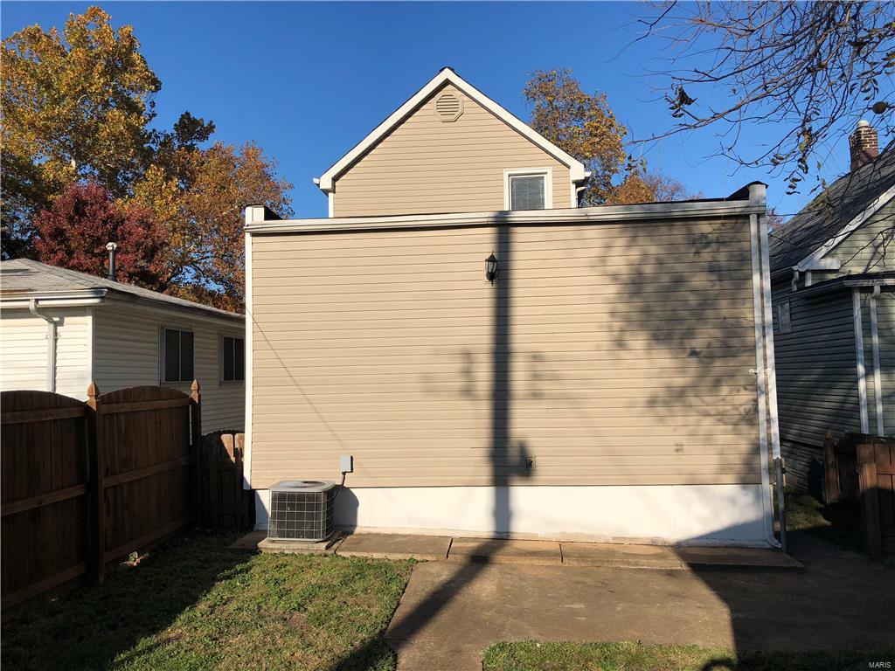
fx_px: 750
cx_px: 448
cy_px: 336
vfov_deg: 48.2
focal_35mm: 29
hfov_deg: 61.7
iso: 20
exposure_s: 1/2825
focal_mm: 3.99
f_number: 1.8
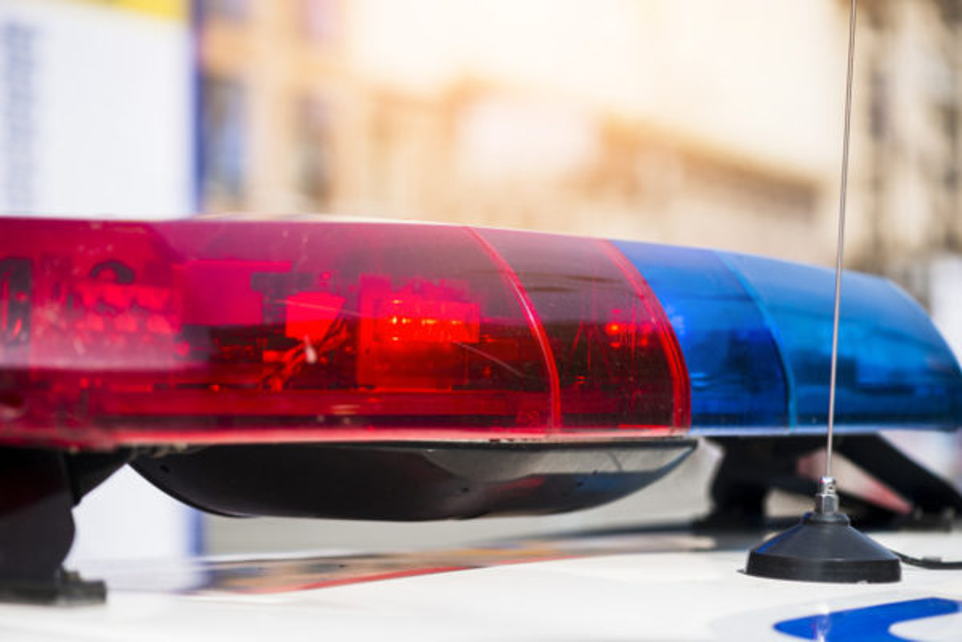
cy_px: 321
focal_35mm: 105
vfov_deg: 13.0
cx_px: 481
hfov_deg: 19.5
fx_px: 2806
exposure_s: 1/1600
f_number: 4
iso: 160
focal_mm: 105
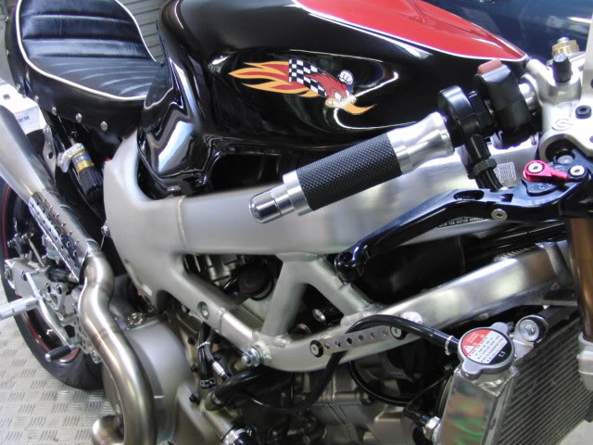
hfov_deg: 50.1
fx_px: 634
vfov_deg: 38.7
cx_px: 296
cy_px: 222
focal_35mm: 37
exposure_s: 1/30
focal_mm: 6.4
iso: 400
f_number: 3.6
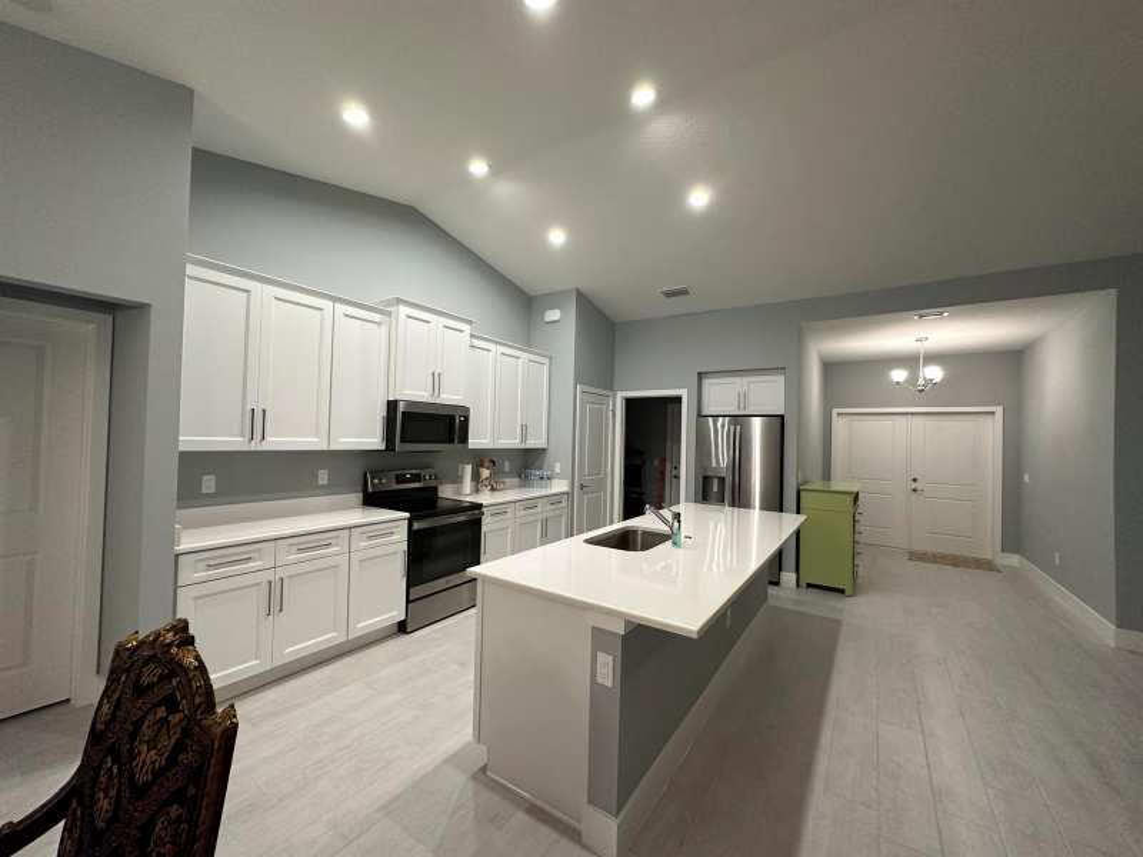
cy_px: 428
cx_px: 572
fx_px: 462
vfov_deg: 85.7
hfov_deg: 102.1
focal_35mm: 14
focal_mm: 2.22
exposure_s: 1/120
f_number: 2.2
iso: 250
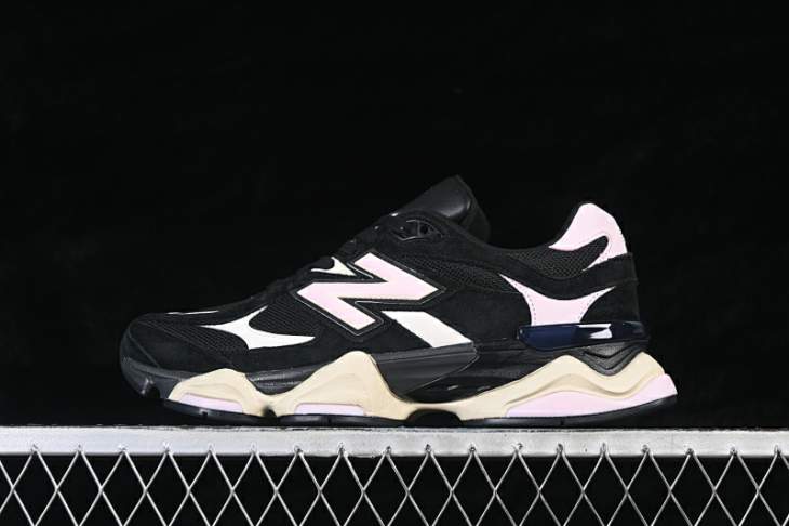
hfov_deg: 27.0
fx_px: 1643
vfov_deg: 18.2
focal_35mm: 75
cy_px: 263
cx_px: 394
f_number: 6.3
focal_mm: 50
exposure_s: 1/60
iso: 160
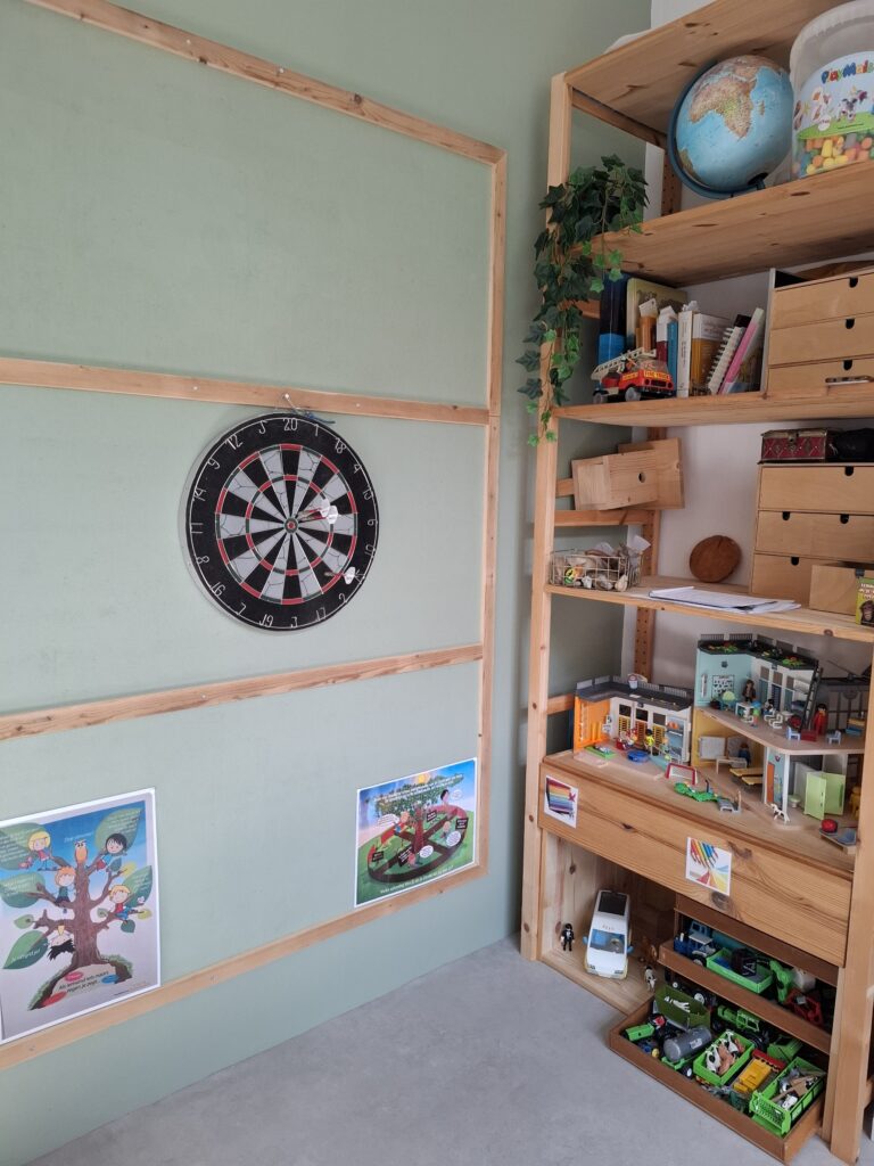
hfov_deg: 58.9
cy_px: 583
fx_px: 774
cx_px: 437
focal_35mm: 23
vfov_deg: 73.9
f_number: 1.8
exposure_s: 1/100
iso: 200
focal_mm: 5.54
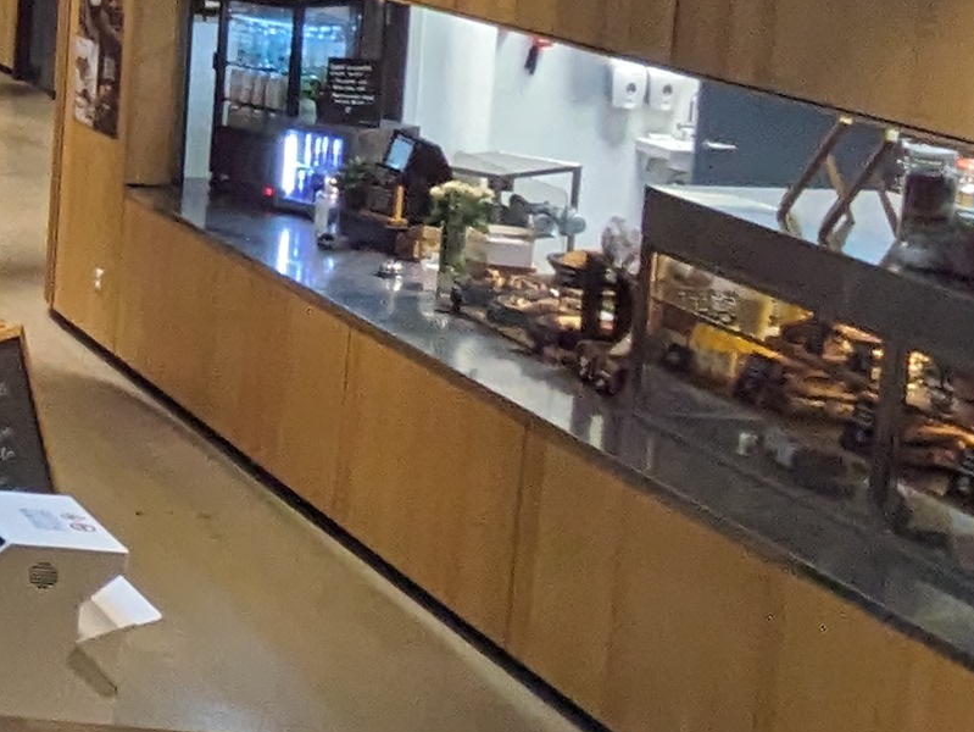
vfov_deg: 17.7
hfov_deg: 15.7
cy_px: -22
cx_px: -1221
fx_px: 2280
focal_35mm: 81
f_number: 2.2
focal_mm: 1.83
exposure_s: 1/50
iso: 296
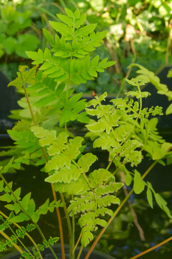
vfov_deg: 29.9
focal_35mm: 68
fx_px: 484
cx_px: 86
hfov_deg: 20.2
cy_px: 130
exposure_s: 1/80
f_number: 16
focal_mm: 45
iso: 2500
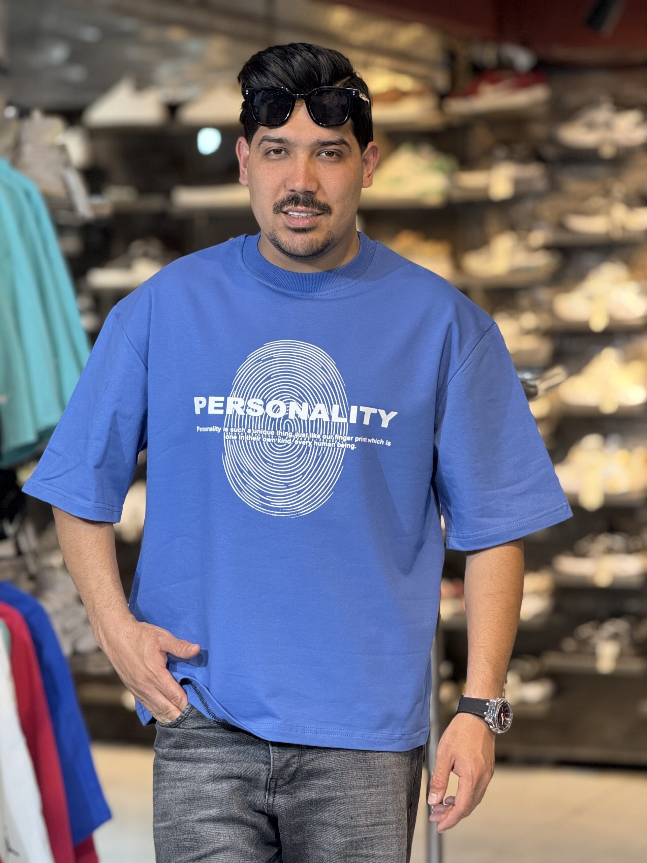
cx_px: 324
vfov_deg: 16.4
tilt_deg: -1.3
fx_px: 2991
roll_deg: -0.8
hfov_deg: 12.3
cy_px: 432
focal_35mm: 120
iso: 250
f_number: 2.8
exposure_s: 1/100
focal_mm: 15.66
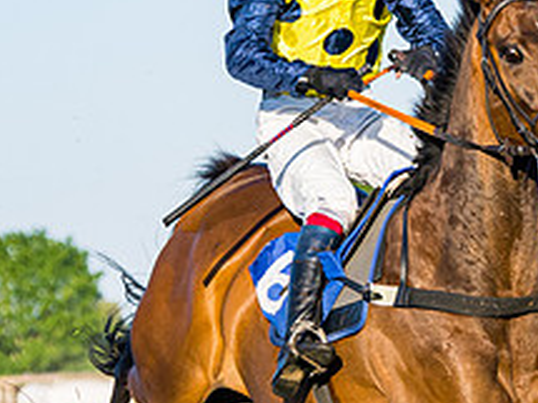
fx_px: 7130
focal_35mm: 459
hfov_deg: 4.3
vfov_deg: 3.2
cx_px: 660
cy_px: 357
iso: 400
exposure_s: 1/2500
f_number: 4
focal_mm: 98
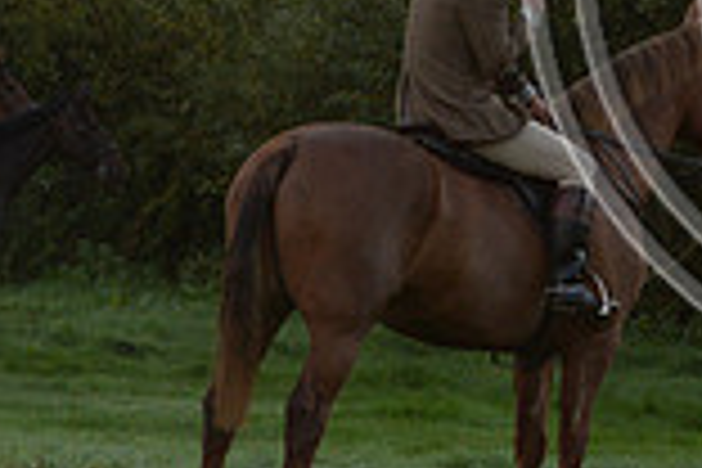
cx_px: 936
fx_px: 5421
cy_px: -117
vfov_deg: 4.9
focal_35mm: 278
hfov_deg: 7.3
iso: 2500
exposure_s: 1/400
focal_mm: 75
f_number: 5
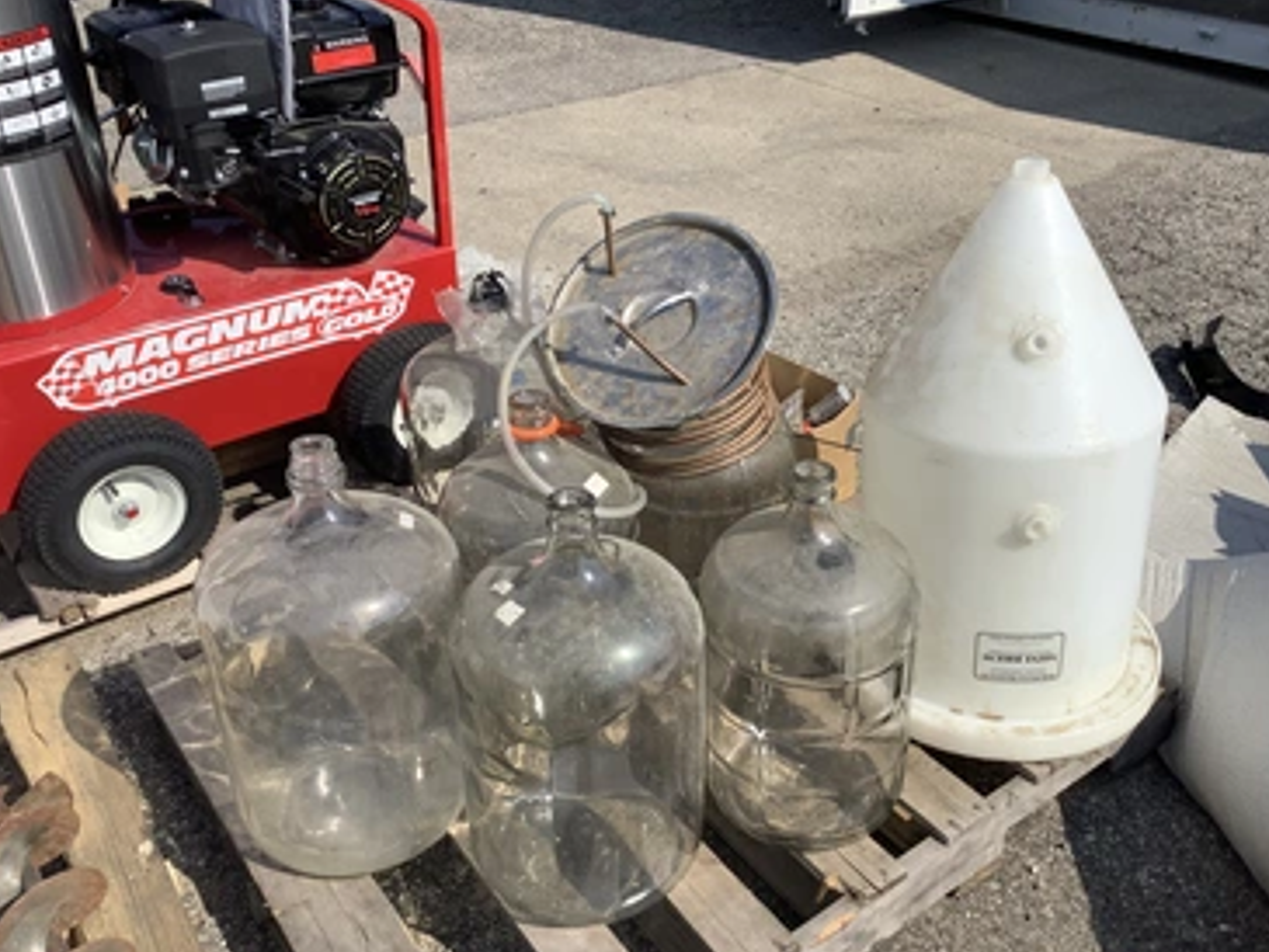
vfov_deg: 41.8
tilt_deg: -29.8
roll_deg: -2.1
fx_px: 1247
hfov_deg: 53.9
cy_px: 462
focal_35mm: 34
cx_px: 671
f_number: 2.4
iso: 25
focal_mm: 3.3
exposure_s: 1/1894
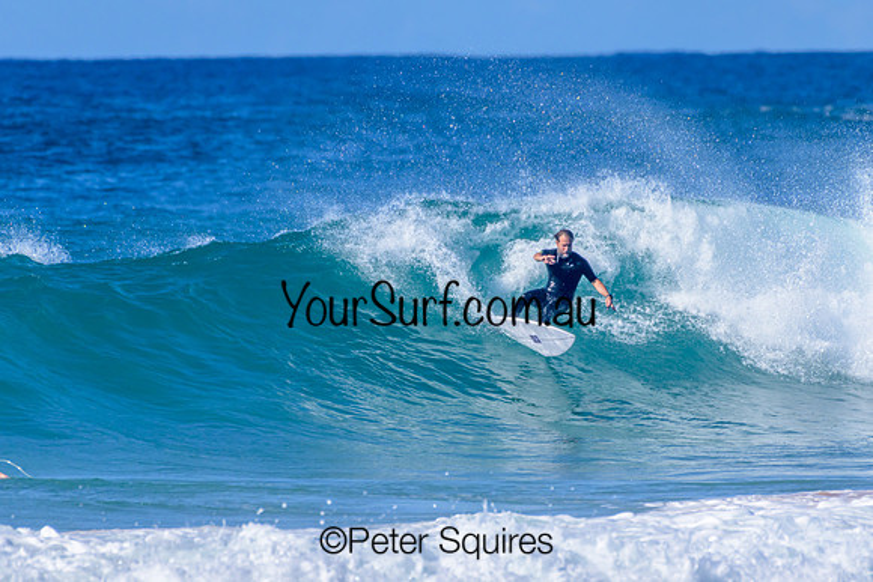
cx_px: 436
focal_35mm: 1000
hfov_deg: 2.1
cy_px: 291
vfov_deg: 1.4
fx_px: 24255
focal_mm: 1000
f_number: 11
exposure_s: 1/2000
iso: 900
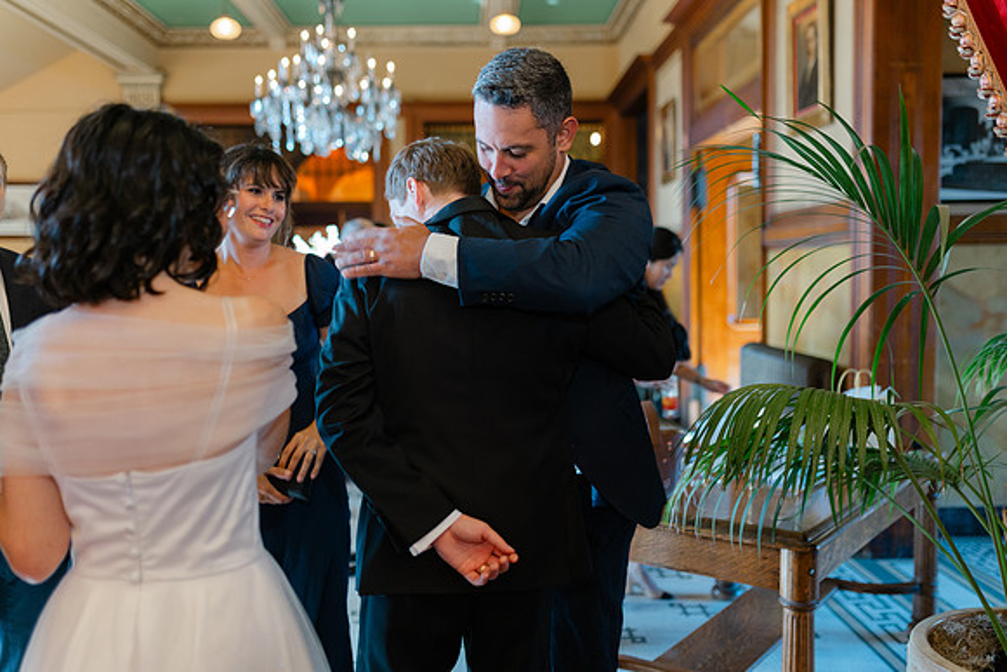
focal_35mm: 35
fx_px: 979
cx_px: 504
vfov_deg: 37.9
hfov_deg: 54.4
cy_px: 336
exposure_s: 1/100
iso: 320
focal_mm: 35
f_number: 2
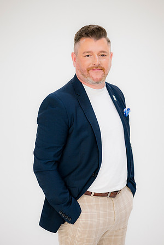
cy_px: 122
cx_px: 82
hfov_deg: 16.1
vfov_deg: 23.9
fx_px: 581
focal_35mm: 85
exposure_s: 1/125
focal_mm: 85
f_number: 2.2
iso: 200
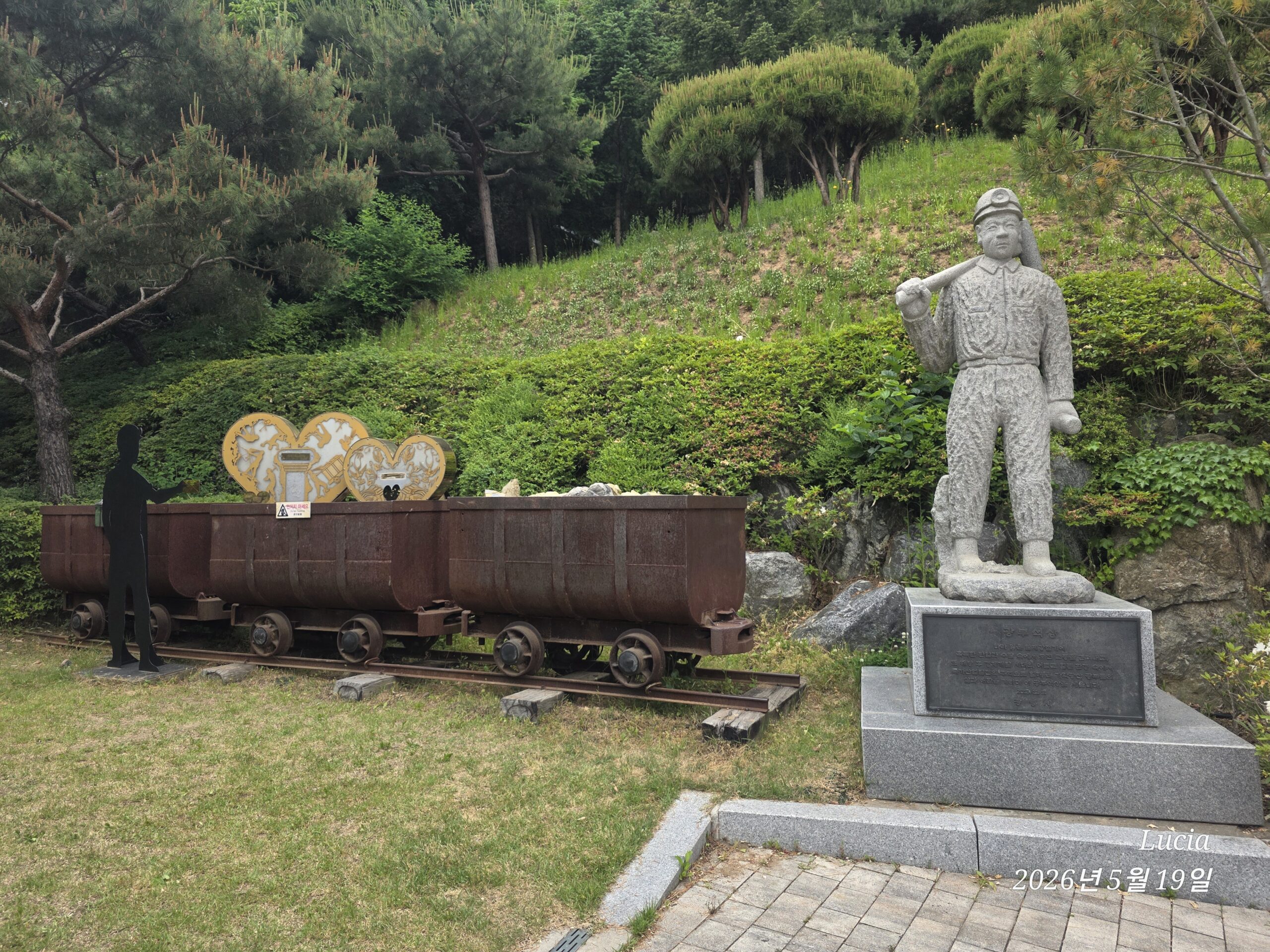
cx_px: 635
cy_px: 476
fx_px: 844
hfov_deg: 73.9
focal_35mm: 23
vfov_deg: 58.9
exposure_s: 1/359
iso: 40
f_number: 1.7
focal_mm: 6.3
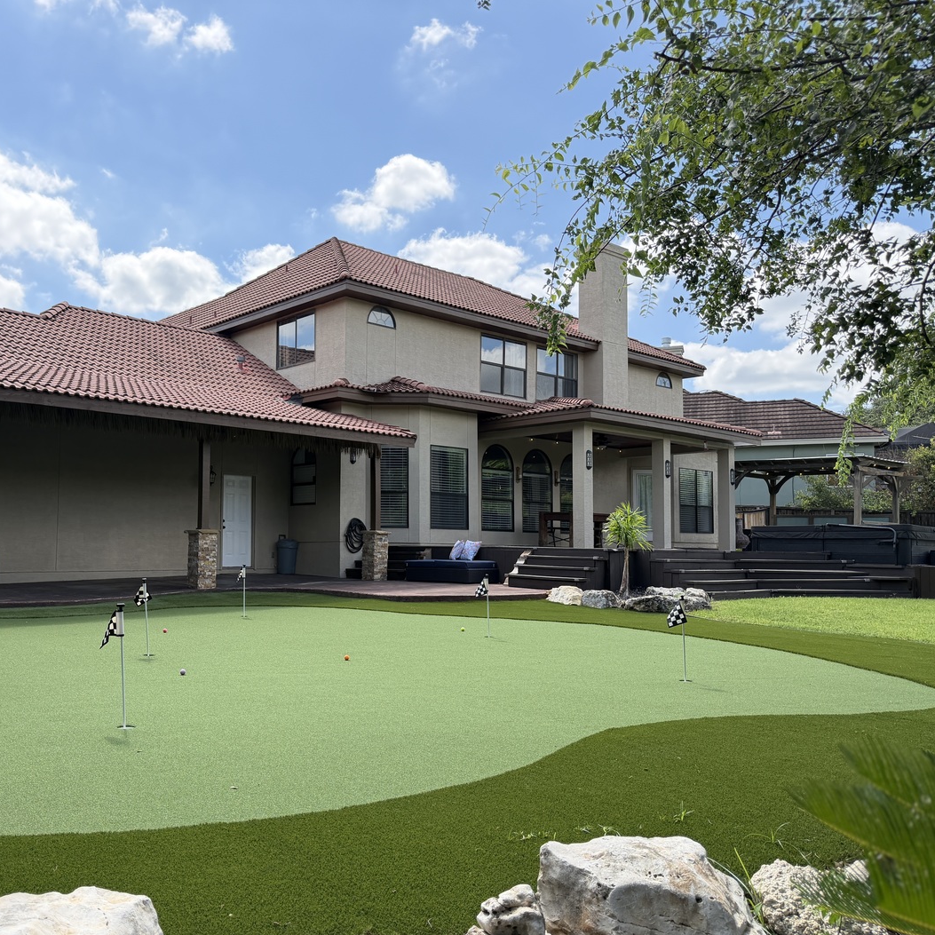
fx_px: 886
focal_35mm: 29
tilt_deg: +5.9
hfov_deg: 54.7
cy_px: 478
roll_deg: -1.1
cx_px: 324
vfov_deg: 55.6
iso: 100
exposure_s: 1/1553
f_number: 1.78
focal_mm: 6.76
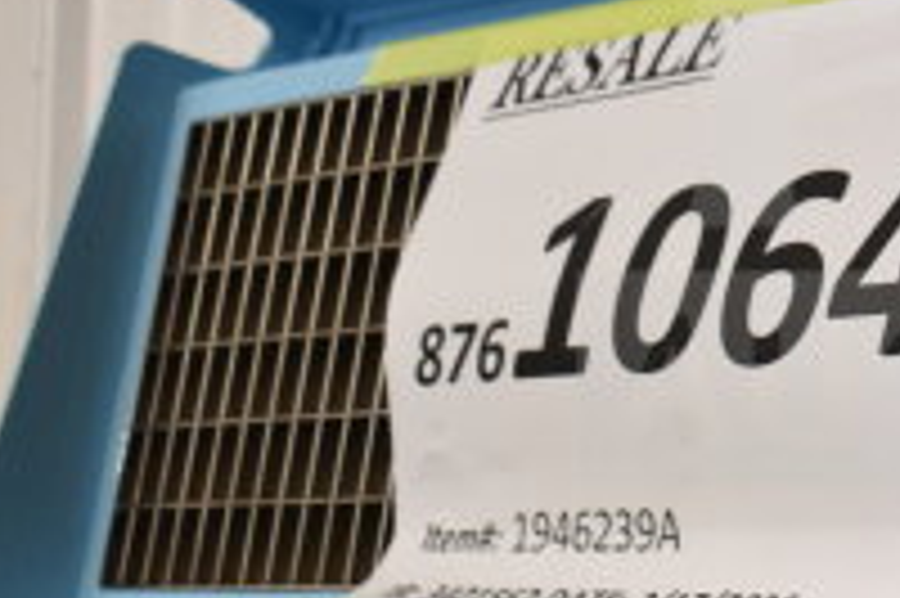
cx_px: 1080
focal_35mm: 115
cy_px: 128
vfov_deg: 11.9
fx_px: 2861
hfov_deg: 17.1
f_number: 4
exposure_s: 1/40
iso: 720
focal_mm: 25
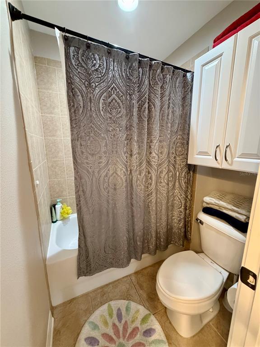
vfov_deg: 102.1
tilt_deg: -11.5
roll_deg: +0.2
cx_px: 130
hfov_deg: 85.7
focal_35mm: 14
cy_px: 174
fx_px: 140
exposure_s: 1/60
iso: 500
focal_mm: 2.22
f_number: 2.2
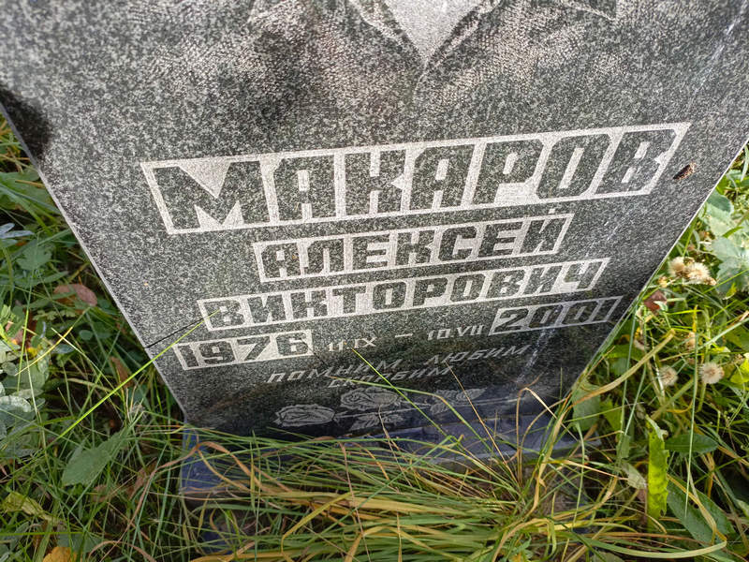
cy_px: 281
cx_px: 374
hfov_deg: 69.4
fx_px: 541
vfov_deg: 54.9
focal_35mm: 25
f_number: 1.69
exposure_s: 1/206
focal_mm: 4.76
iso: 112
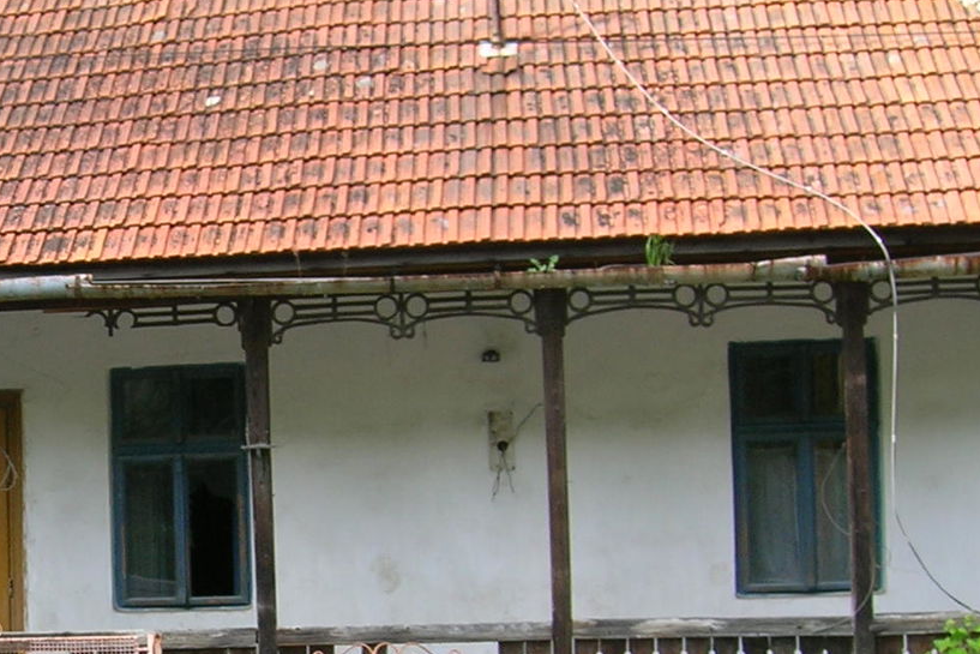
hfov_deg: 23.6
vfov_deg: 16.4
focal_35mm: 83
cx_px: 46
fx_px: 2260
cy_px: 502
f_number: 4.9
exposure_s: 1/56.3
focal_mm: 5.7
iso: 50
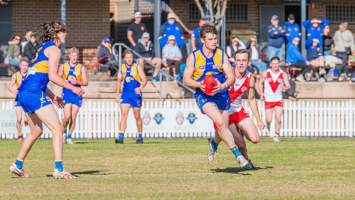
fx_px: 5054
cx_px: 191
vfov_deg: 2.3
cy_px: 90
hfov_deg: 4.0
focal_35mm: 537
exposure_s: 1/1250
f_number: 13
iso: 800
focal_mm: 420
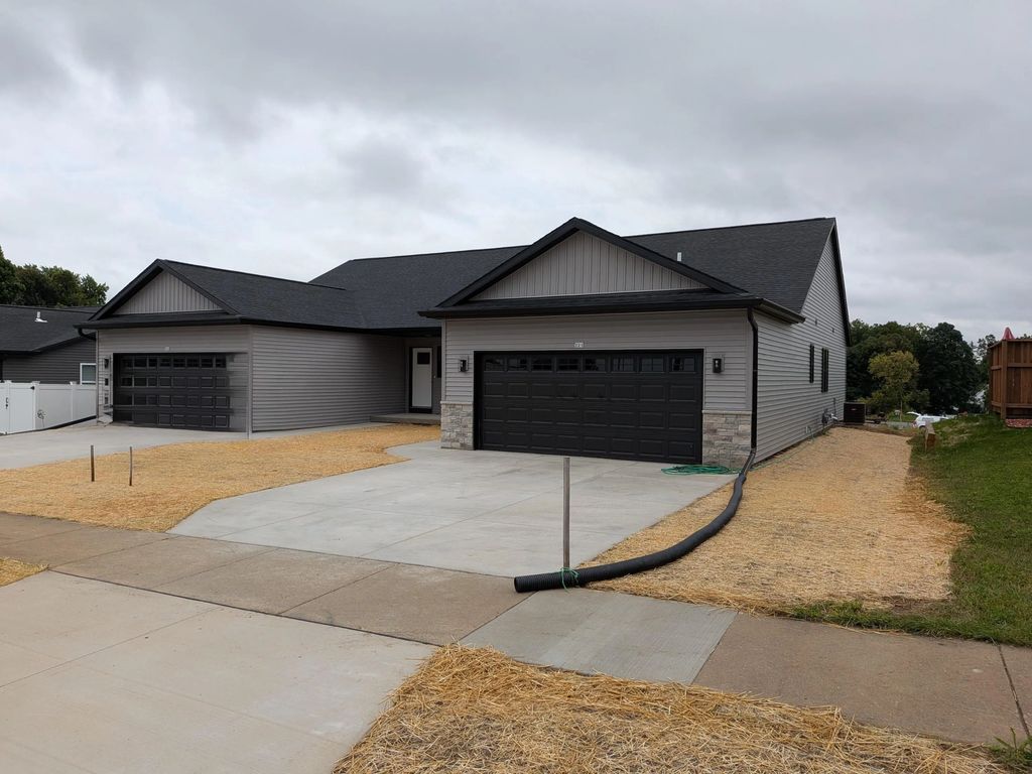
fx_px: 716
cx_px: 516
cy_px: 387
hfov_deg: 71.6
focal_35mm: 24
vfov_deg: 56.8
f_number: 1.7
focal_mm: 4.53
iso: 28
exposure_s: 1/188
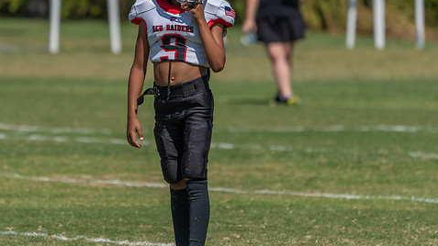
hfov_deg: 4.8
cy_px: 108
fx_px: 5202
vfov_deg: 2.7
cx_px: 187
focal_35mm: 448
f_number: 5.6
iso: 100
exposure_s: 1/800
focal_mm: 297
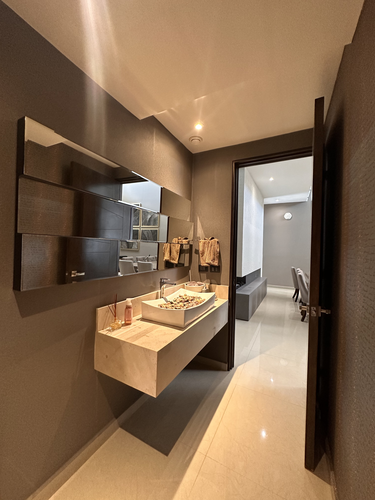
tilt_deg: -0.3
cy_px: 250
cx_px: 188
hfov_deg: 85.7
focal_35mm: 14
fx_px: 202
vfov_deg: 102.1
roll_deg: -1.8
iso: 400
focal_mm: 2.22
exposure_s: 1/60
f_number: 2.2
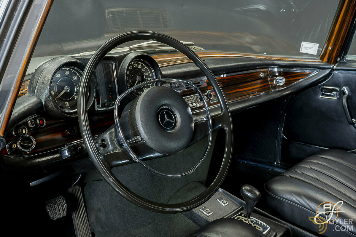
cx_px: 178
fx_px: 366
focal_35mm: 37
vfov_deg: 35.9
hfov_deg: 51.9
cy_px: 118
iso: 250
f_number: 11
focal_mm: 37
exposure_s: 5
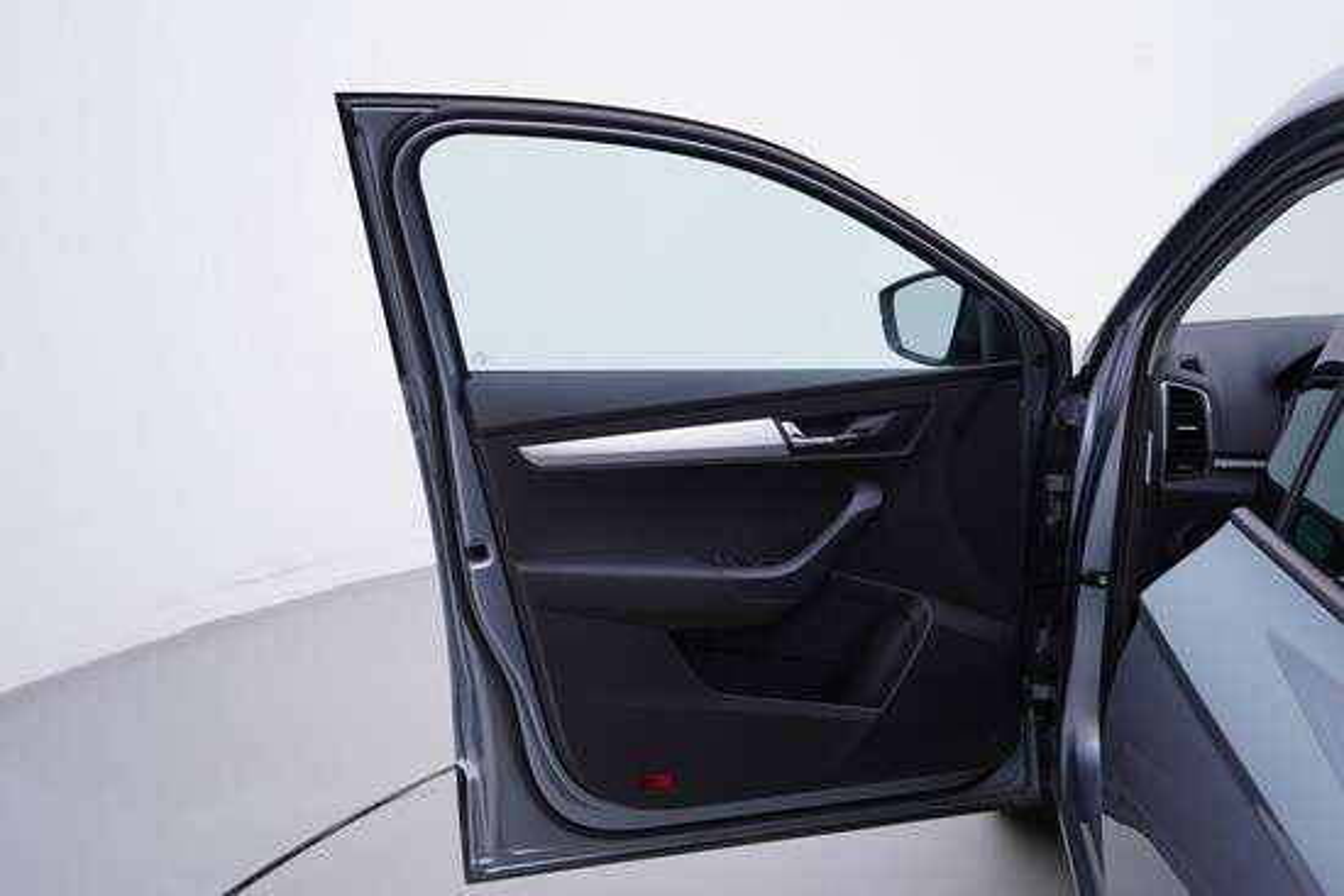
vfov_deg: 36.9
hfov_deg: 53.1
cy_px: 448
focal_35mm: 36
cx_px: 672
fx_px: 1344
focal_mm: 24
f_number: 3.5
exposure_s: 1/60
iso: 125
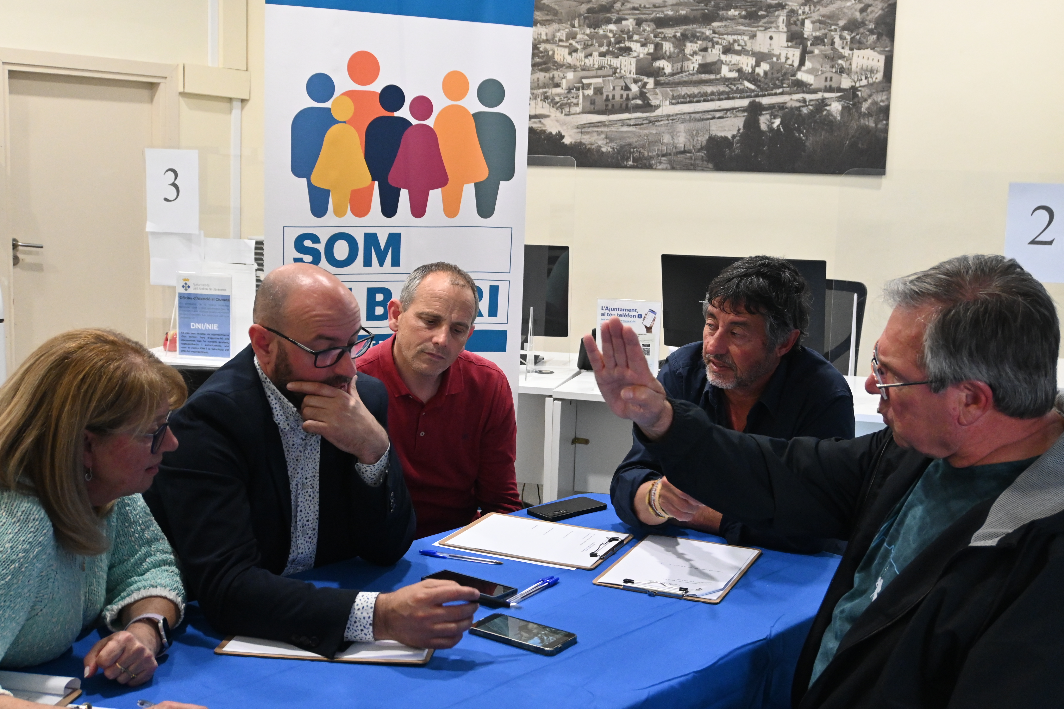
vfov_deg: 33.0
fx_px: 1198
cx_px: 563
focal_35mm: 41
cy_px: 345
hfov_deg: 47.9
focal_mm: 25
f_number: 4.2
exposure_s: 1/125
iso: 2200
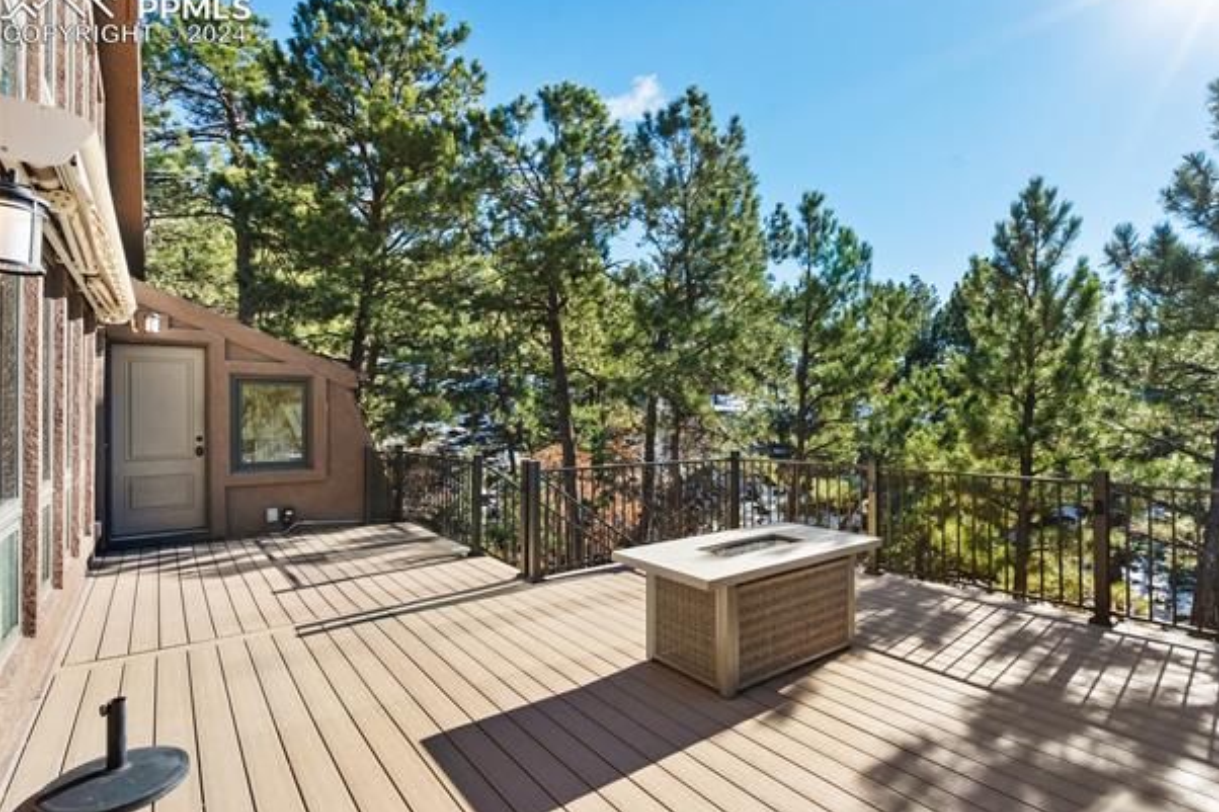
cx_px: 646
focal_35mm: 17
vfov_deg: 70.4
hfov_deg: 93.2
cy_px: 405
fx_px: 575
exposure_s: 1/1250
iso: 2000
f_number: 7.1
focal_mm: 16
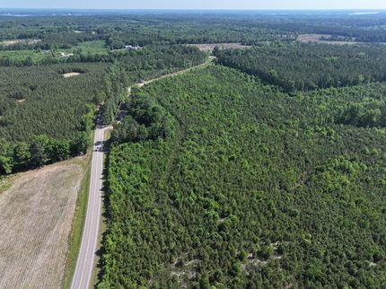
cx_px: 193
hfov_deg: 71.6
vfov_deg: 56.8
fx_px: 267
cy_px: 144
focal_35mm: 24
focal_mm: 12.29
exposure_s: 1/1600
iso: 120
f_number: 2.8
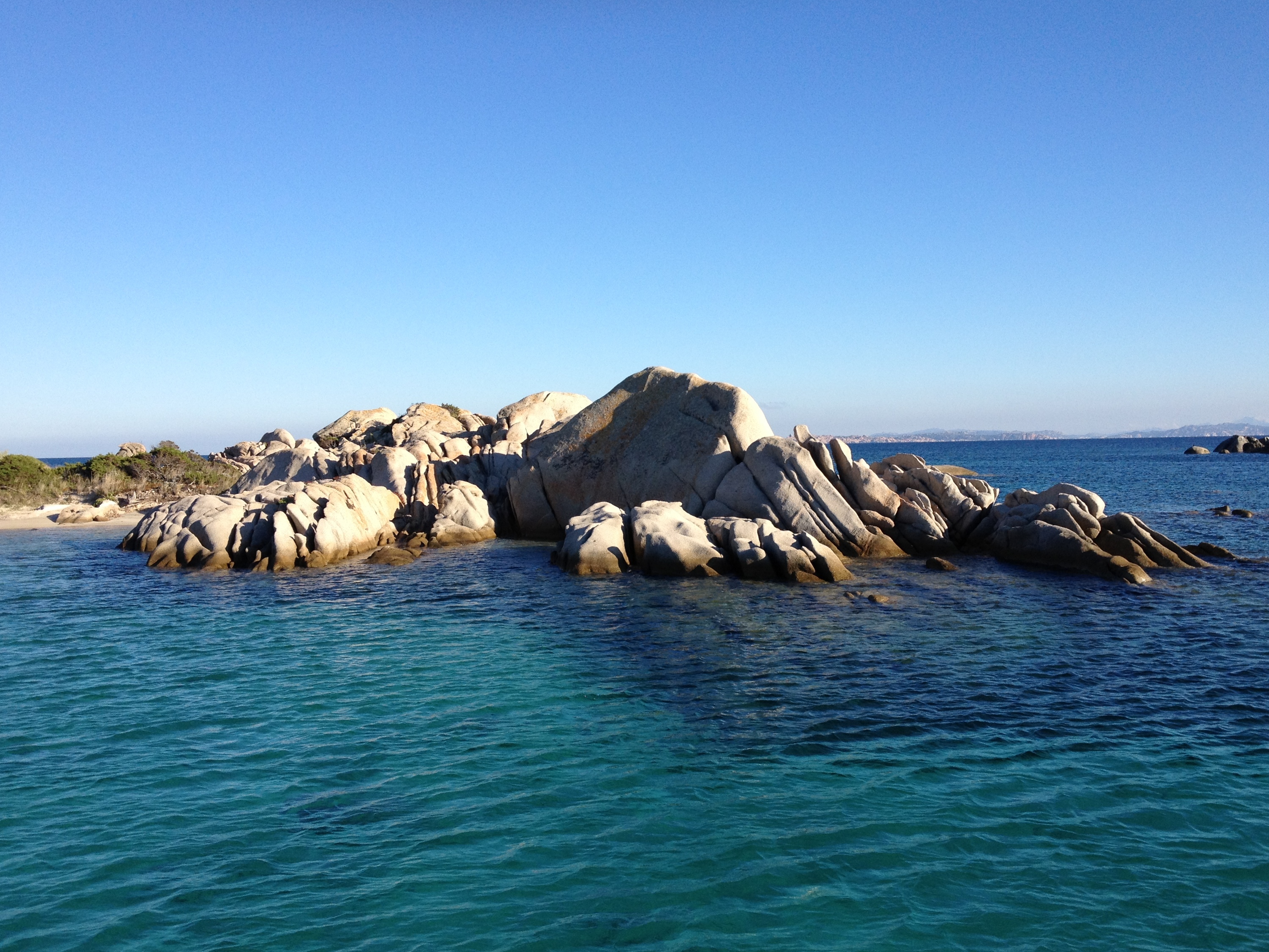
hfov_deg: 48.9
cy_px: 489
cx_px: 683
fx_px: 1393
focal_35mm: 38
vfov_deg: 37.7
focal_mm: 4.28
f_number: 2.4
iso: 64
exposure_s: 1/1284
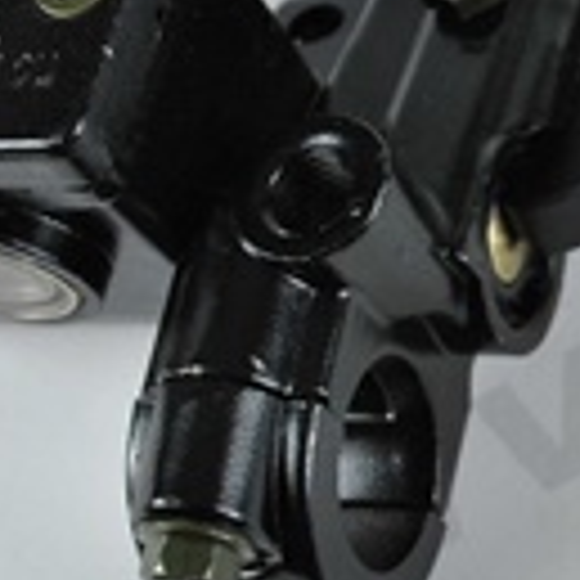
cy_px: 135
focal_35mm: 106
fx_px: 2009
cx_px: 852
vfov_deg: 16.3
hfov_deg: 15.3
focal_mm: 18
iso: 200
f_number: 6.3
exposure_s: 1/20
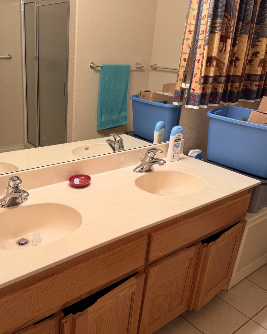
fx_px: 316
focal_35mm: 32
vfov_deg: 55.7
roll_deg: -3.0
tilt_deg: -22.2
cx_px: 87
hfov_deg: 45.0
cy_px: 169
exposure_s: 1/120
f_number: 1.78
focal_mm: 6.76
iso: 100
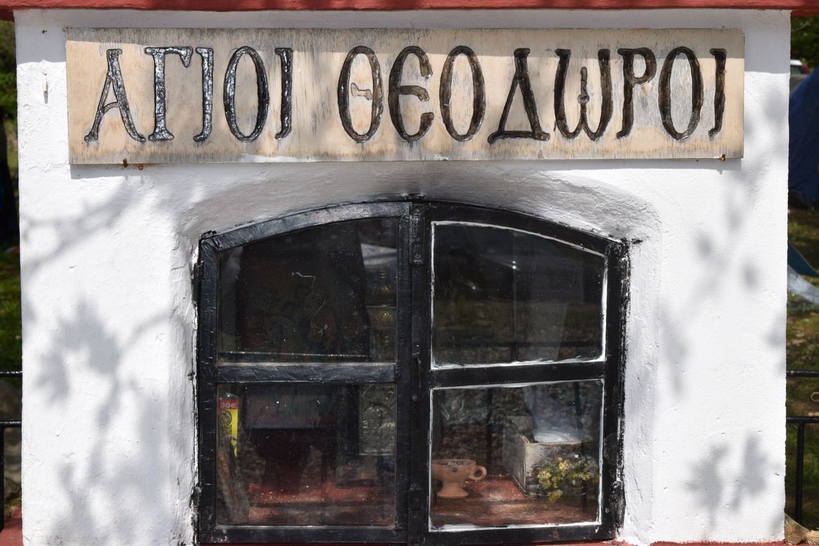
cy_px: 273
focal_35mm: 78
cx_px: 410
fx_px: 1774
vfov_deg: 17.5
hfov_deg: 26.0
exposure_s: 1/200
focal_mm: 52
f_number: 11
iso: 100
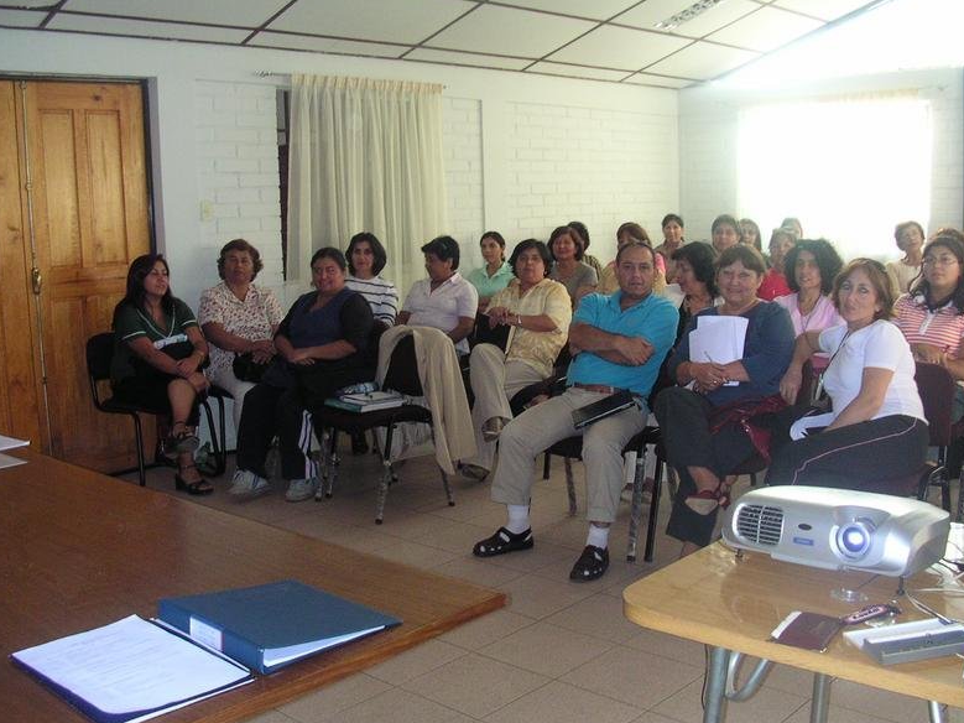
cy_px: 362
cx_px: 483
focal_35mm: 38
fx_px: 1058
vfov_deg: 37.7
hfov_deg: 49.0
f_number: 2.7
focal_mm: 5.6
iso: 243
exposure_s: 1/60
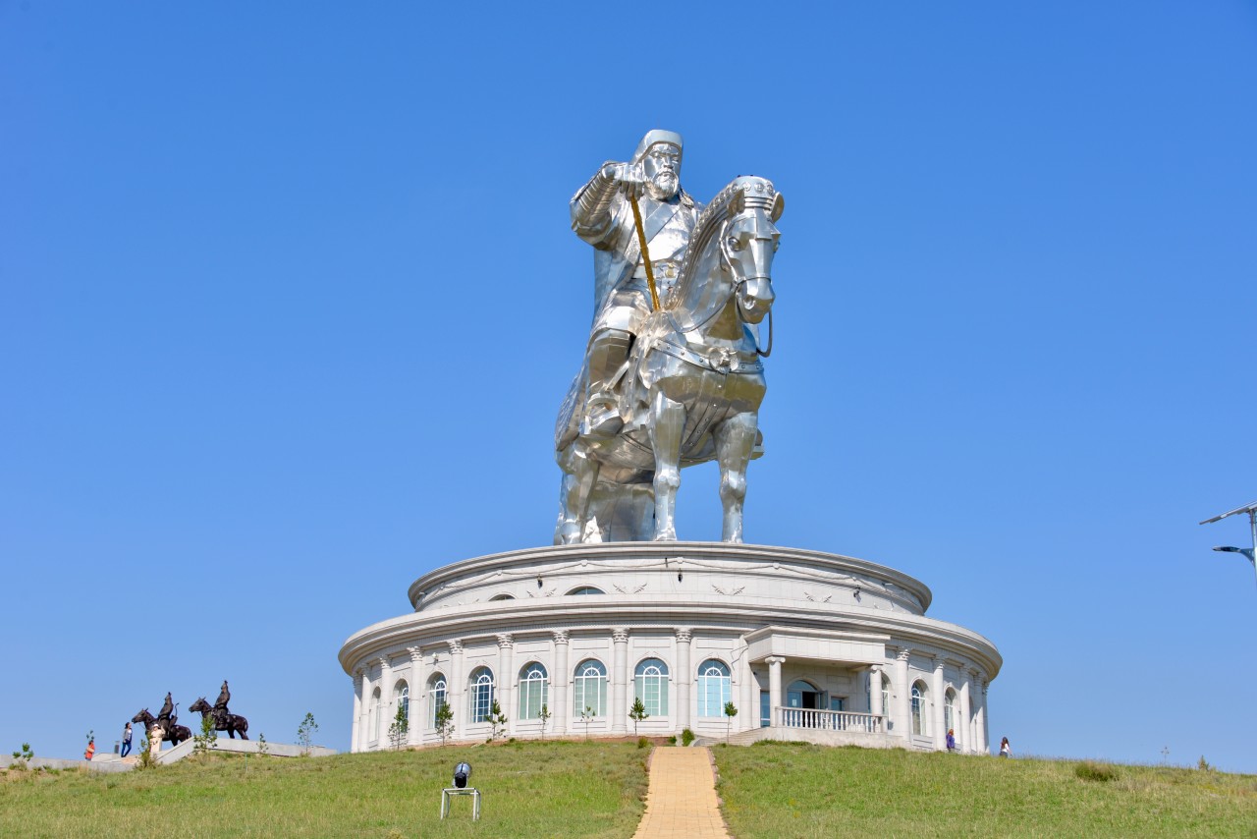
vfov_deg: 24.2
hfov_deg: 35.6
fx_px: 1956
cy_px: 420
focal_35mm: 56
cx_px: 628
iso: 100
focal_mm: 56
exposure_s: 1/250
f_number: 8
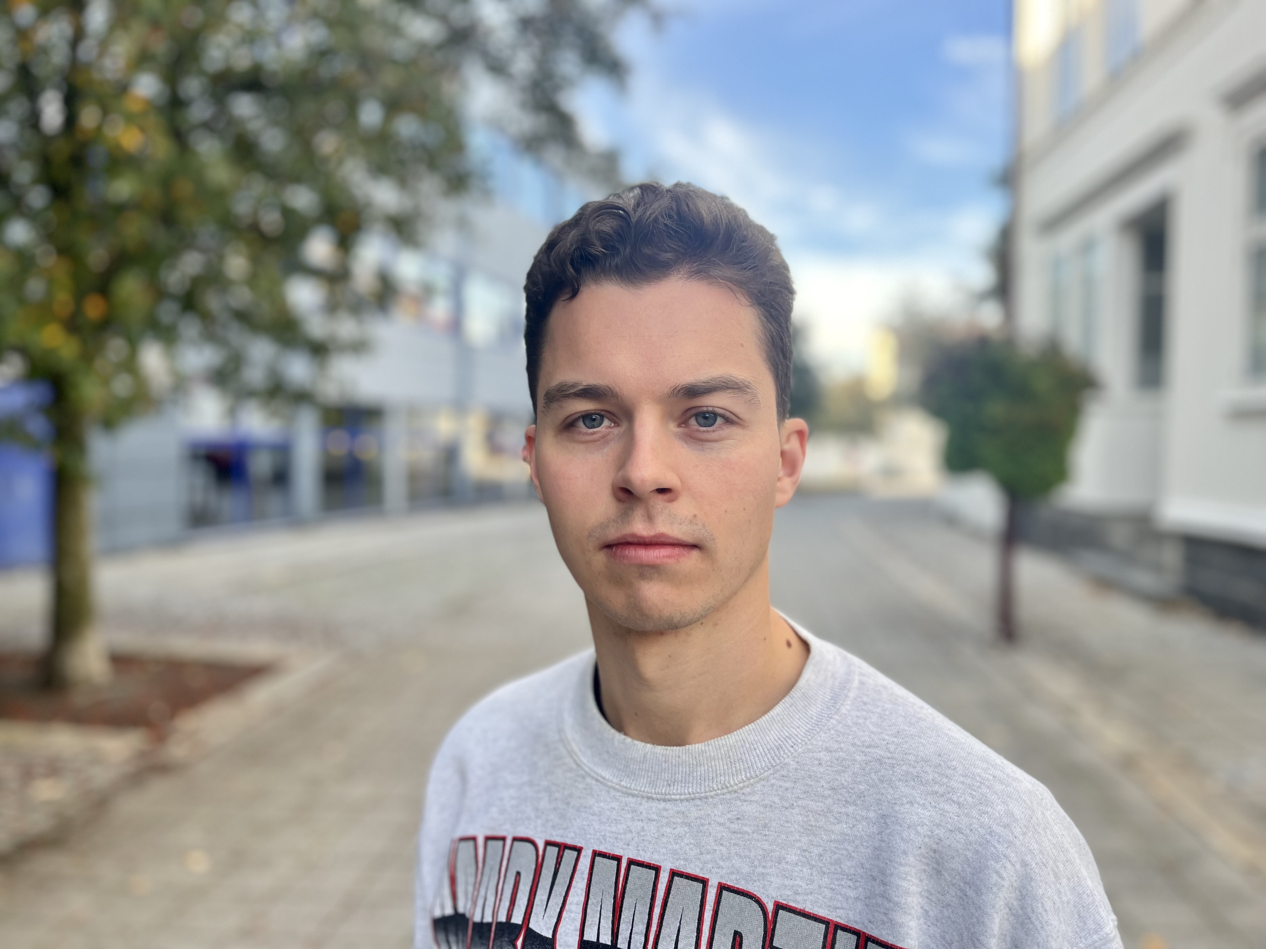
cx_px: 633
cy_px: 474
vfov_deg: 53.1
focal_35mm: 26
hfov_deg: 67.3
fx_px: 951
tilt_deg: -5.3
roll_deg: +0.1
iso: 50
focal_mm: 5.1
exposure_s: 1/313
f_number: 1.6
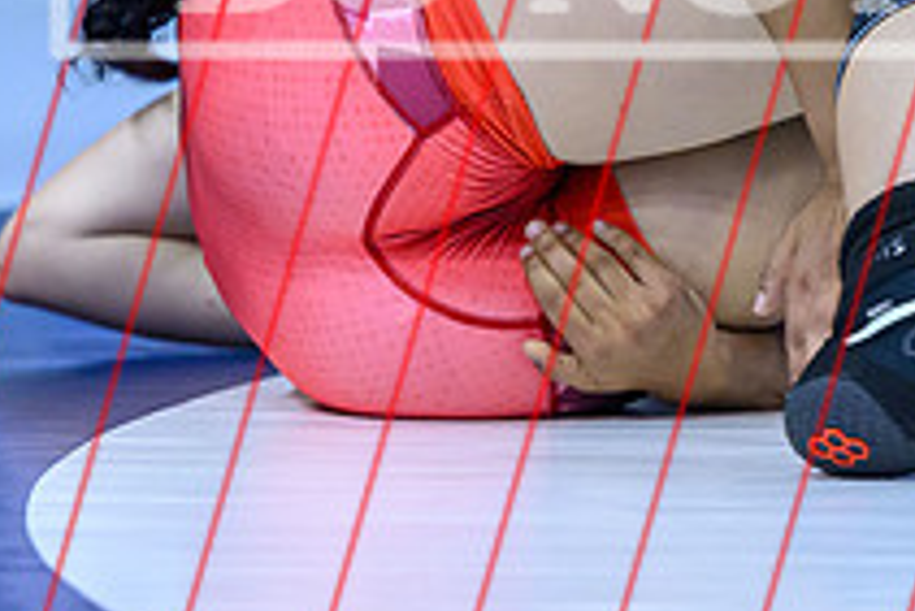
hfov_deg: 4.5
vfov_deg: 3.0
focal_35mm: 456
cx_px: 478
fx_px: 11598
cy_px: 82
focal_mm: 125
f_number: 2.8
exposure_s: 1/640
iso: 2500
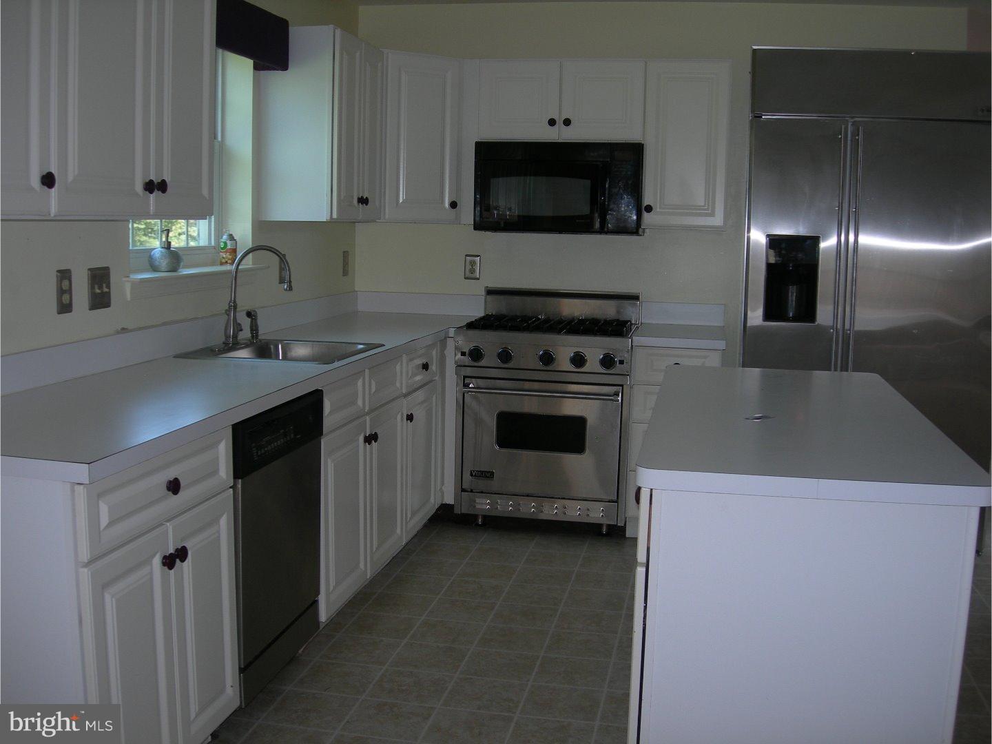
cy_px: 372
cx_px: 496
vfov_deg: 37.7
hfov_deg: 49.0
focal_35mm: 38
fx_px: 1089
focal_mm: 7.8
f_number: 2.8
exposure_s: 1/60.1
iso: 50
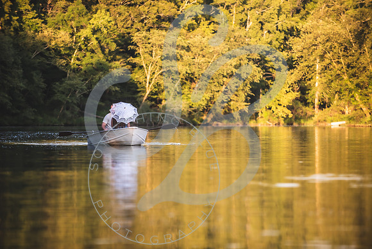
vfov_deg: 6.7
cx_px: 189
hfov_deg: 10.0
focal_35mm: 205
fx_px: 2122
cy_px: 124
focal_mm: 200
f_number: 2.8
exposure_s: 1/400
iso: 200
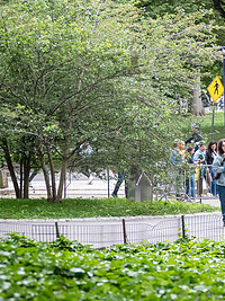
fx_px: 1561
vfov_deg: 11.0
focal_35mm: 180
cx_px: 279
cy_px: 111
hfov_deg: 8.2
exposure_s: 1/640
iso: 4000
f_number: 3.2
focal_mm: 86
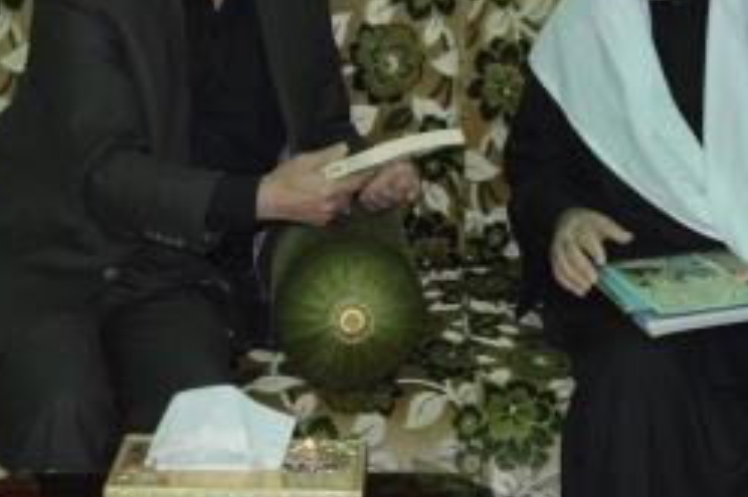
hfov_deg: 22.1
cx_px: 495
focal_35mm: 92
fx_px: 1910
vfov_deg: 14.7
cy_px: 77
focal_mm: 34
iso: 3200
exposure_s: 1/60
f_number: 5
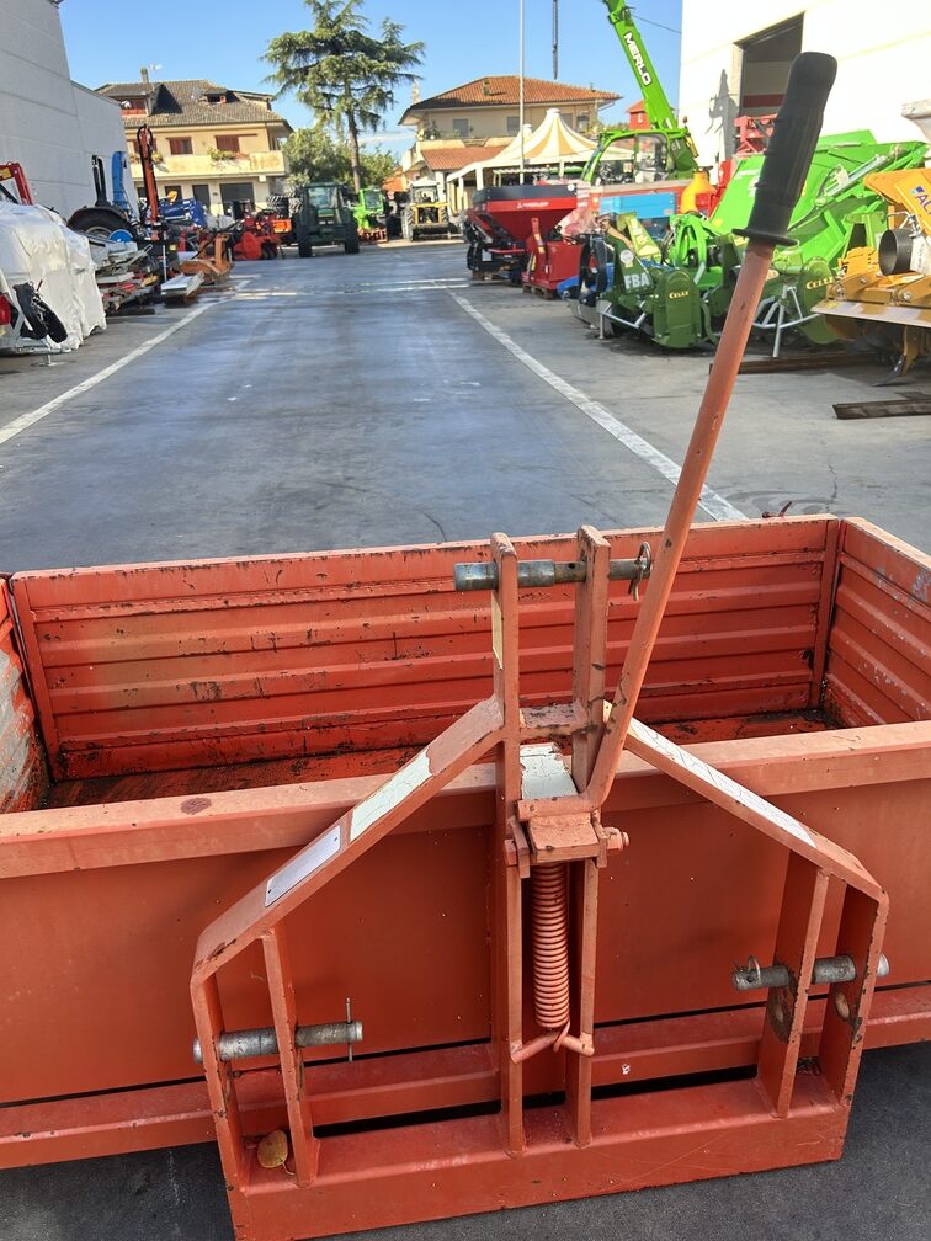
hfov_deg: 53.1
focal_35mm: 26
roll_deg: +2.5
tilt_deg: -24.6
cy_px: 620
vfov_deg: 67.3
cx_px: 466
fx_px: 932
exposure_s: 1/632
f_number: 1.5
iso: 50
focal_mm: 5.7
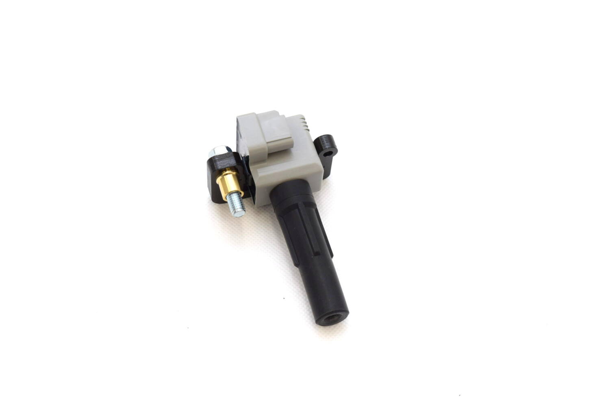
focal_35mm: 69
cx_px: 304
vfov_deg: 19.8
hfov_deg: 29.2
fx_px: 1166
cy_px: 203
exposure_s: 1/250
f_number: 8
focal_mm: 46
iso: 360
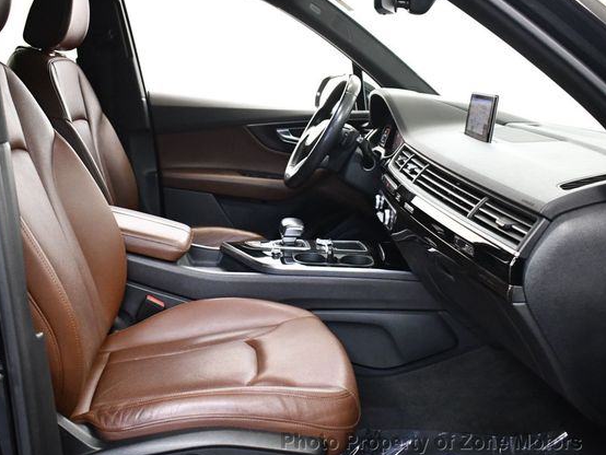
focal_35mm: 40
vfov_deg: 36.0
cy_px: 229
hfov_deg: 46.7
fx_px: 701
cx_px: 268
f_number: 3.5
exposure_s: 1/125
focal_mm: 18
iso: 3200
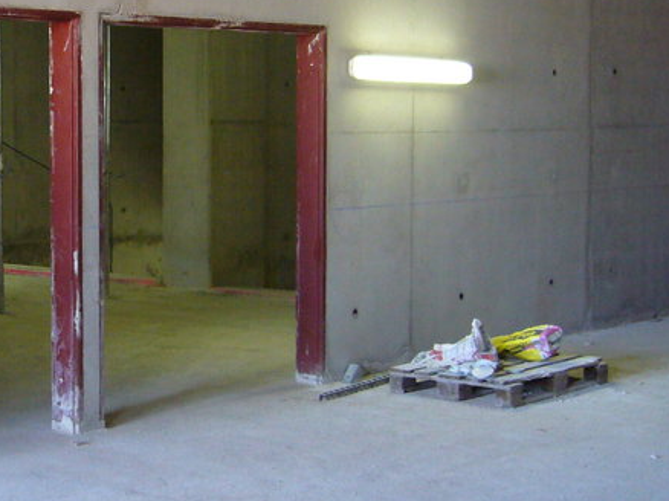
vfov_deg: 18.4
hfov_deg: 23.9
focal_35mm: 80
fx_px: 1545
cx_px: 95
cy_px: 221
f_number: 2.8
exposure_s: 1/15
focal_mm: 5.8
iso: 200
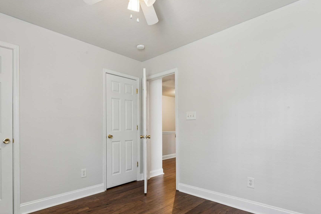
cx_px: 148
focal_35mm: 20
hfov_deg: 85.0
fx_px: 175
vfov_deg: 62.6
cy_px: 125
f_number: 13
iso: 100
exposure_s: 1.6
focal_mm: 16.5
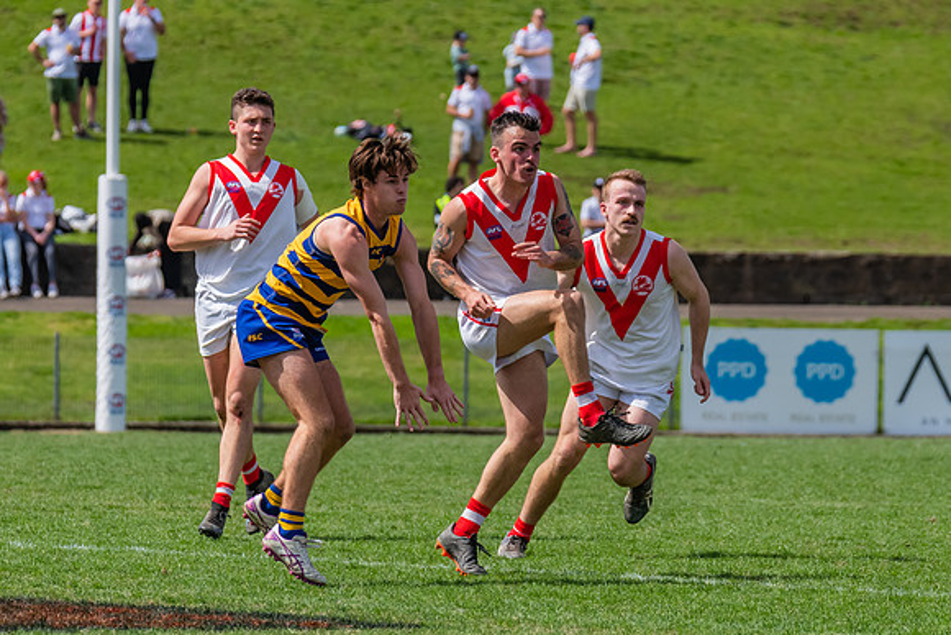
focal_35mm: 484
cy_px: 375
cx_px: 578
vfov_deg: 2.8
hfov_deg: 4.3
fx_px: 12797
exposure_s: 1/1600
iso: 800
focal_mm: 290
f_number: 8
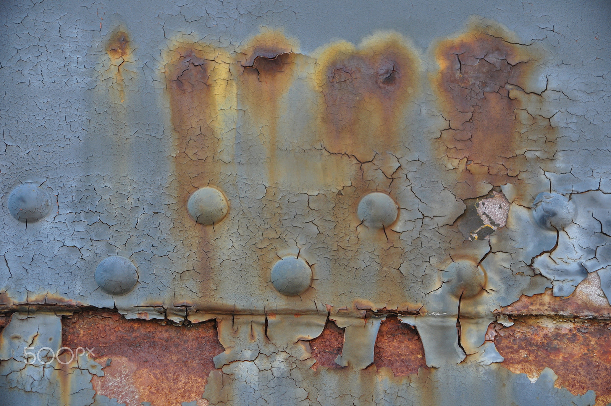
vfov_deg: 9.3
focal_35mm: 147
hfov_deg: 14.0
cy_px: 203
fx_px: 2492
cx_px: 306
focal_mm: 98
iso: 360
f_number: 8
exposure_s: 1/60
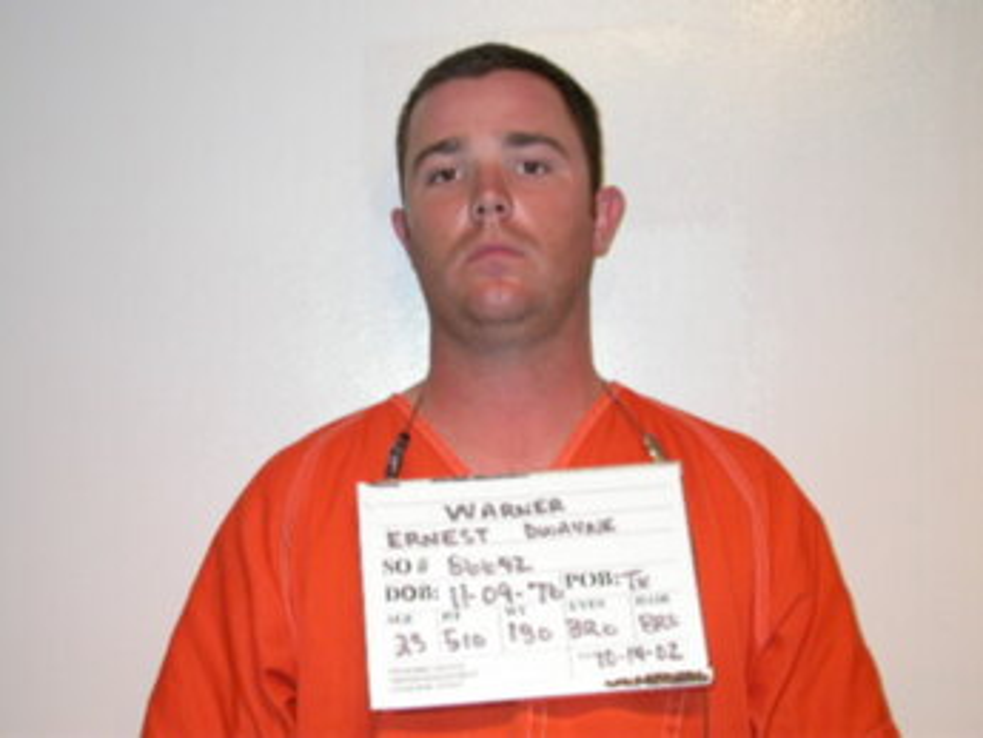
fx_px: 1733
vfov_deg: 24.0
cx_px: 492
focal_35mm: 61
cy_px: 369
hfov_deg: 31.7
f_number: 3.1
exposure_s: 1/60.3
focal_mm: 12.7
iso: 100
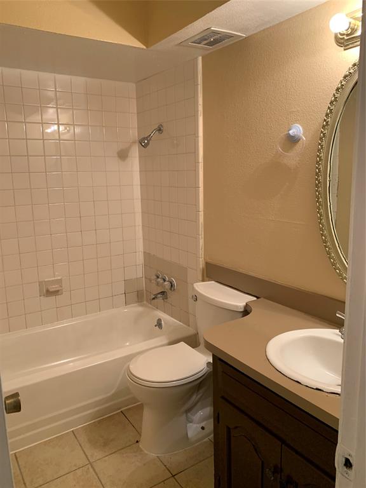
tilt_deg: -8.5
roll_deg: +1.7
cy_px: 244
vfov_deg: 67.3
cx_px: 183
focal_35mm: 26
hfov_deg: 53.1
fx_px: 367
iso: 100
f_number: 1.8
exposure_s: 1/60
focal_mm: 4.25
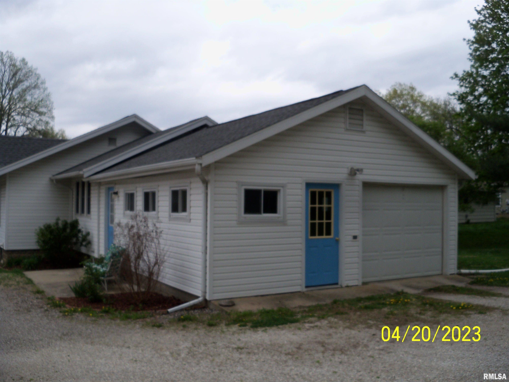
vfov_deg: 40.7
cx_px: 254
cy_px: 191
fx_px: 515
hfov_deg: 52.6
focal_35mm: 35
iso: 80
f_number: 3.5
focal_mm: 6.2
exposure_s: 1/500
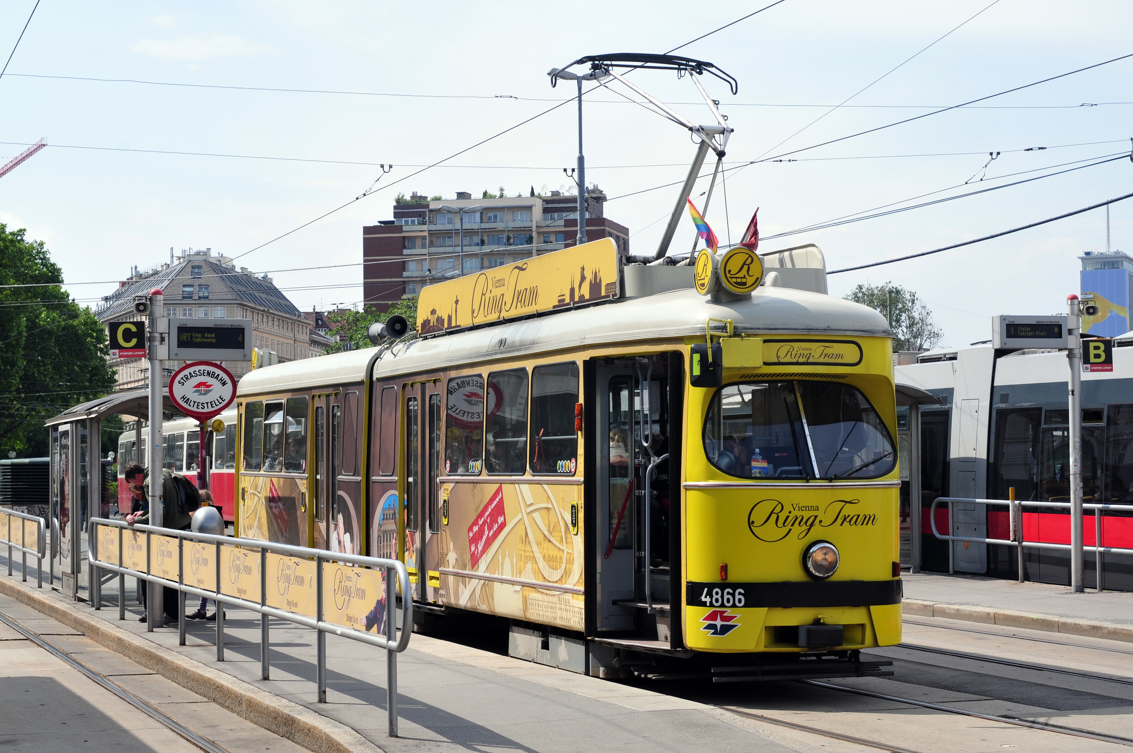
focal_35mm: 75
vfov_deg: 18.1
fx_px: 2358
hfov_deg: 27.0
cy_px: 376
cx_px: 566
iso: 200
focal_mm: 50
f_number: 10
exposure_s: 1/400
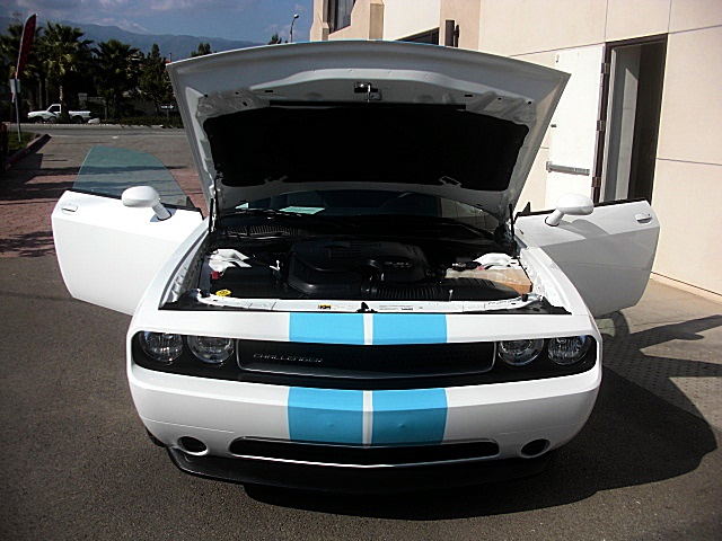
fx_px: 751
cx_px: 361
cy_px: 270
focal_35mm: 36
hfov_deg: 51.4
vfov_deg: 39.7
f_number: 7.9
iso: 50
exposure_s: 1/200
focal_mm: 6.3
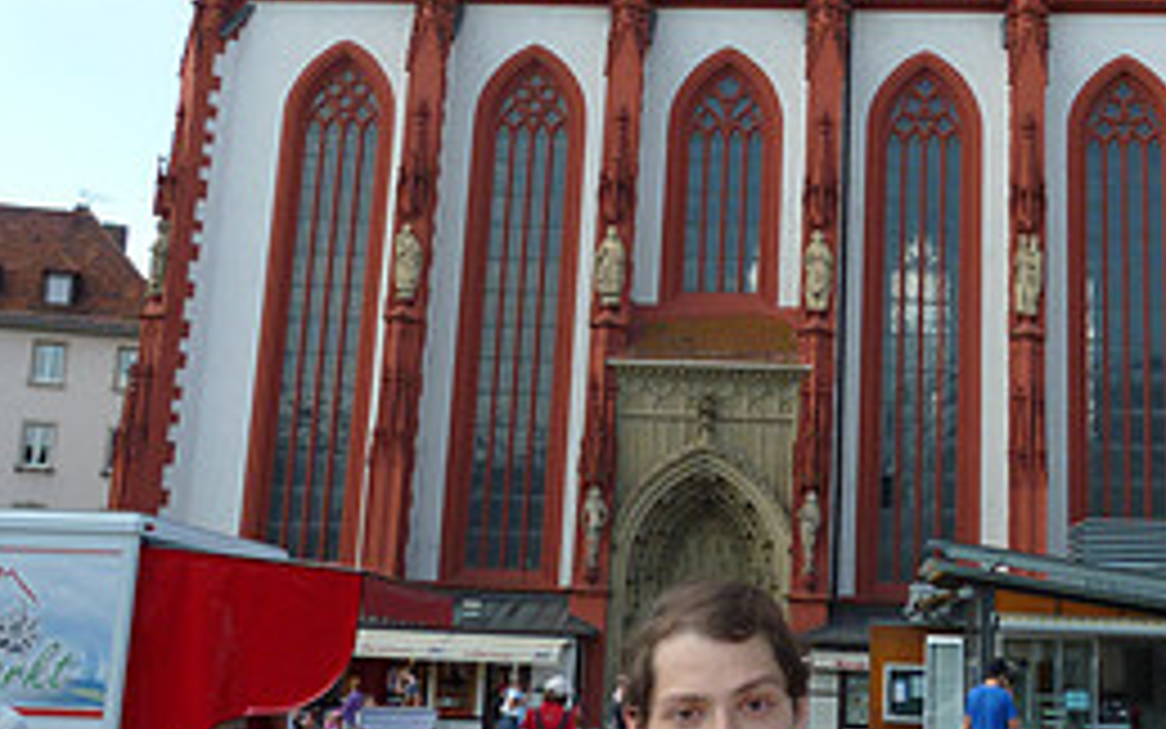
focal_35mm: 59
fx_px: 1875
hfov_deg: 34.3
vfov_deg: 21.7
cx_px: 750
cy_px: 117
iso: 100
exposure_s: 1/250
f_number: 4
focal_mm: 5.3
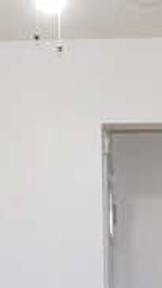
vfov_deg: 14.2
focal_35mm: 144
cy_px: 401
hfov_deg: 8.4
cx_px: 152
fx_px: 1101
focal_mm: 4
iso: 200
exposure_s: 1/30
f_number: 3
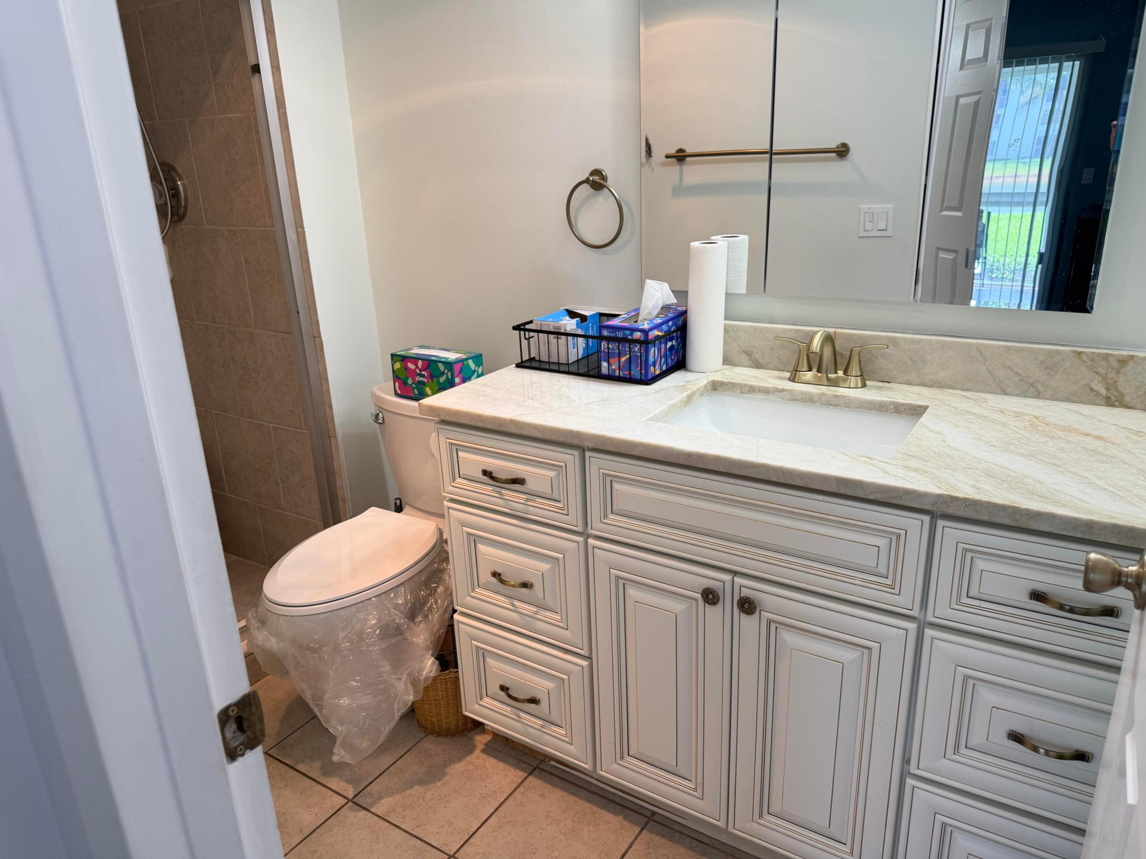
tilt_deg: -18.2
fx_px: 795
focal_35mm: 24
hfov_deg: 71.6
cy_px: 430
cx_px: 573
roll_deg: +2.3
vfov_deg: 56.8
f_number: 1.78
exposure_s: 1/120
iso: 80
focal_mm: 6.76
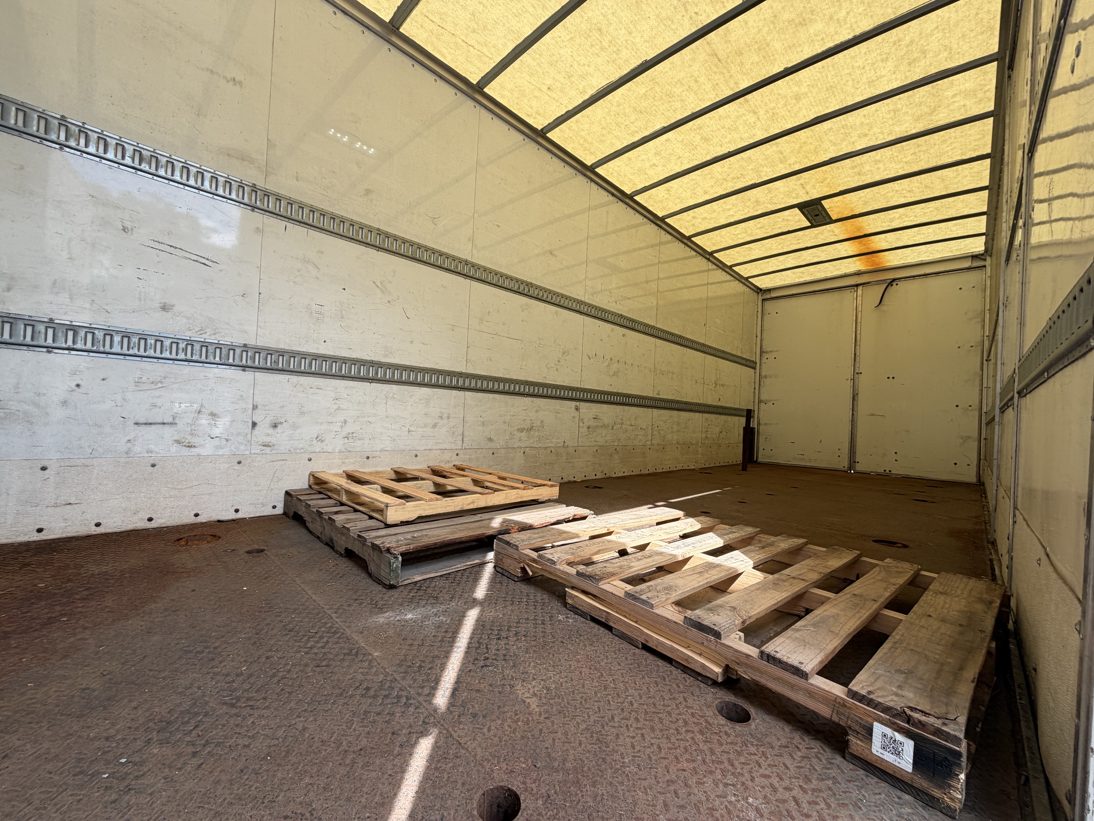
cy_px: 410
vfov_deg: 85.7
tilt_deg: +1.4
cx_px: 547
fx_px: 442
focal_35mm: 14
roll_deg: -3.6
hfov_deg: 102.1
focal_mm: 2.22
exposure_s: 1/324
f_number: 2.2
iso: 50
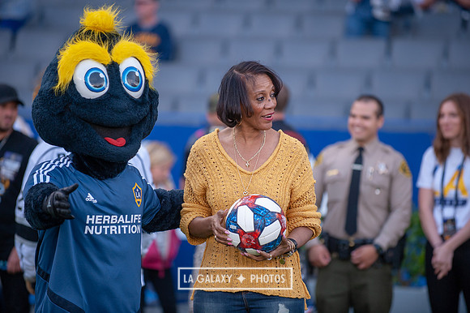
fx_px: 2610
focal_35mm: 200
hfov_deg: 10.3
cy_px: 156
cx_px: 235
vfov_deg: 6.9
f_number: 2.8
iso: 500
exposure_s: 1/800
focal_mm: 200
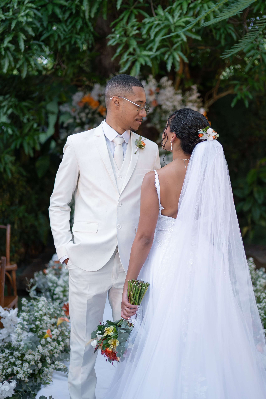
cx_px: 133
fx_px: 576
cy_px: 200
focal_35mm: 52
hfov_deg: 26.0
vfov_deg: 38.2
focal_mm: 35
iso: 2500
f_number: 1.4
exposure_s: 1/400
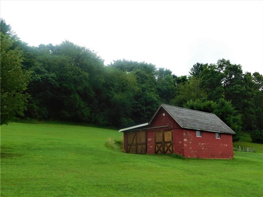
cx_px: 132
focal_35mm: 36
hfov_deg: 51.4
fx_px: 274
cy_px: 98
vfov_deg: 39.7
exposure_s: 1/400
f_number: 3.5
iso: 125
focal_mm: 6.3
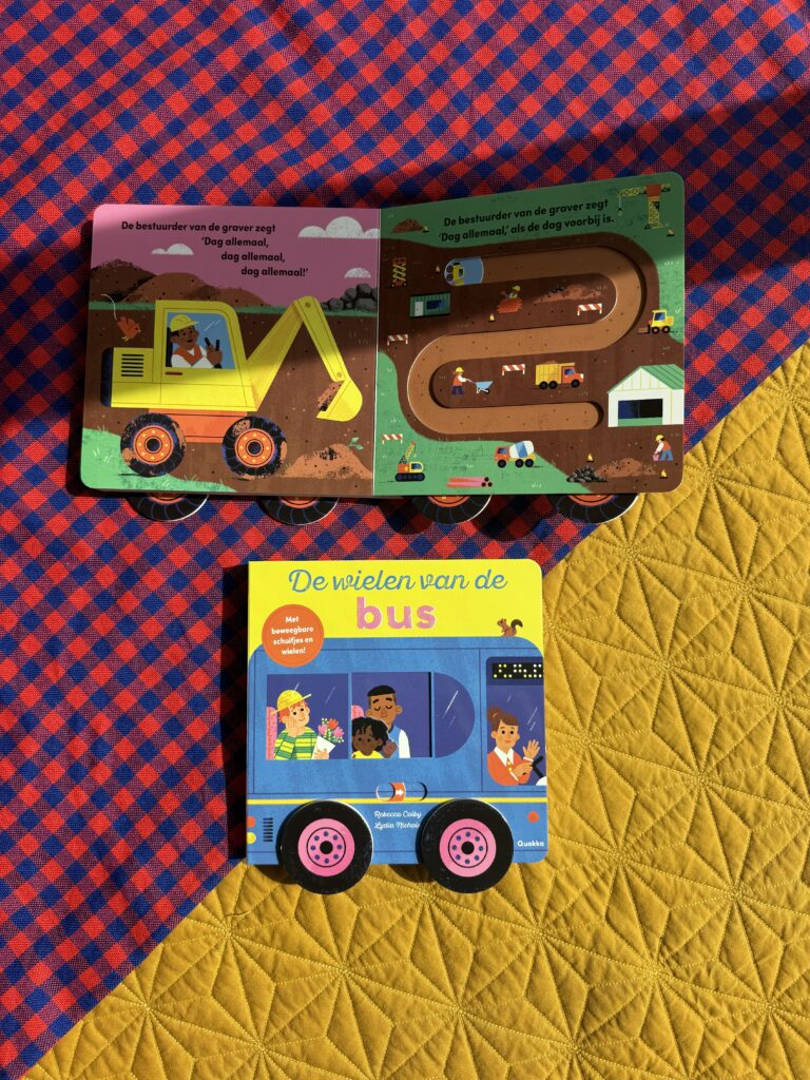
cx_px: 405
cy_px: 540
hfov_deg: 56.8
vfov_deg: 71.6
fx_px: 749
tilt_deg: -88.1
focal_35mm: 24
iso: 80
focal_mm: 6.76
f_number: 1.78
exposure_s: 1/2000
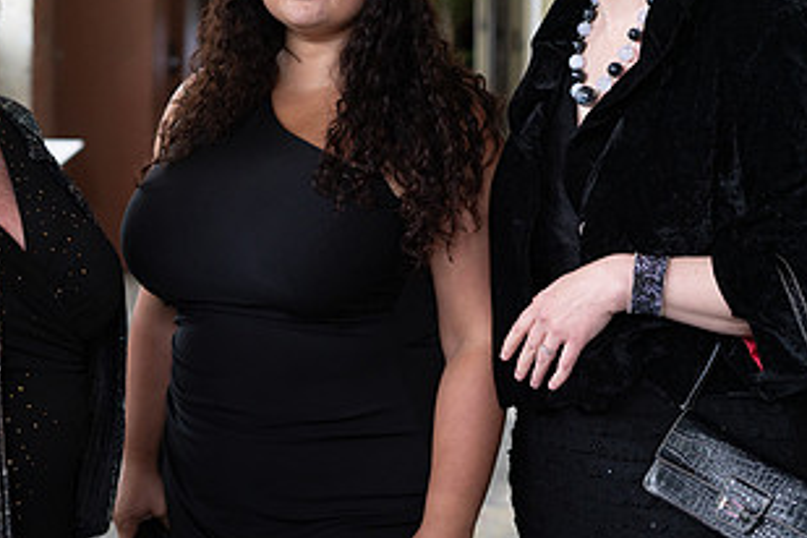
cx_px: 240
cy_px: 90
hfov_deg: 21.6
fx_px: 2107
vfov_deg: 14.4
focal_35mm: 94
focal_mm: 50
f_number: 3.2
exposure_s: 1/160
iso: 400
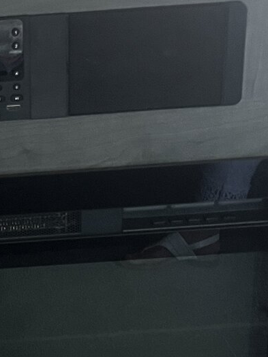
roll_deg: +5.2
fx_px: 1032
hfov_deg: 14.2
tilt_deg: -22.3
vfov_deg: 19.6
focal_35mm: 100
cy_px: 214
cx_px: -78
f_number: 1.5
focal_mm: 5.7
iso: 640
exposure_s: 1/30
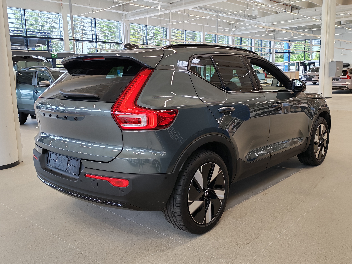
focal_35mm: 33
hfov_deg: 55.4
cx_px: 176
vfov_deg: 42.9
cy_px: 132
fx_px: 336
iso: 100
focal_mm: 6.12
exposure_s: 1/100
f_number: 1.9
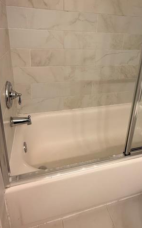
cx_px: 79
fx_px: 149
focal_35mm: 24
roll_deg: -2.6
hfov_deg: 51.0
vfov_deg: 73.3
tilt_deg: -18.6
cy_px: 83
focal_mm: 2.22
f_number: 2.2
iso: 200
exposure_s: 1/120
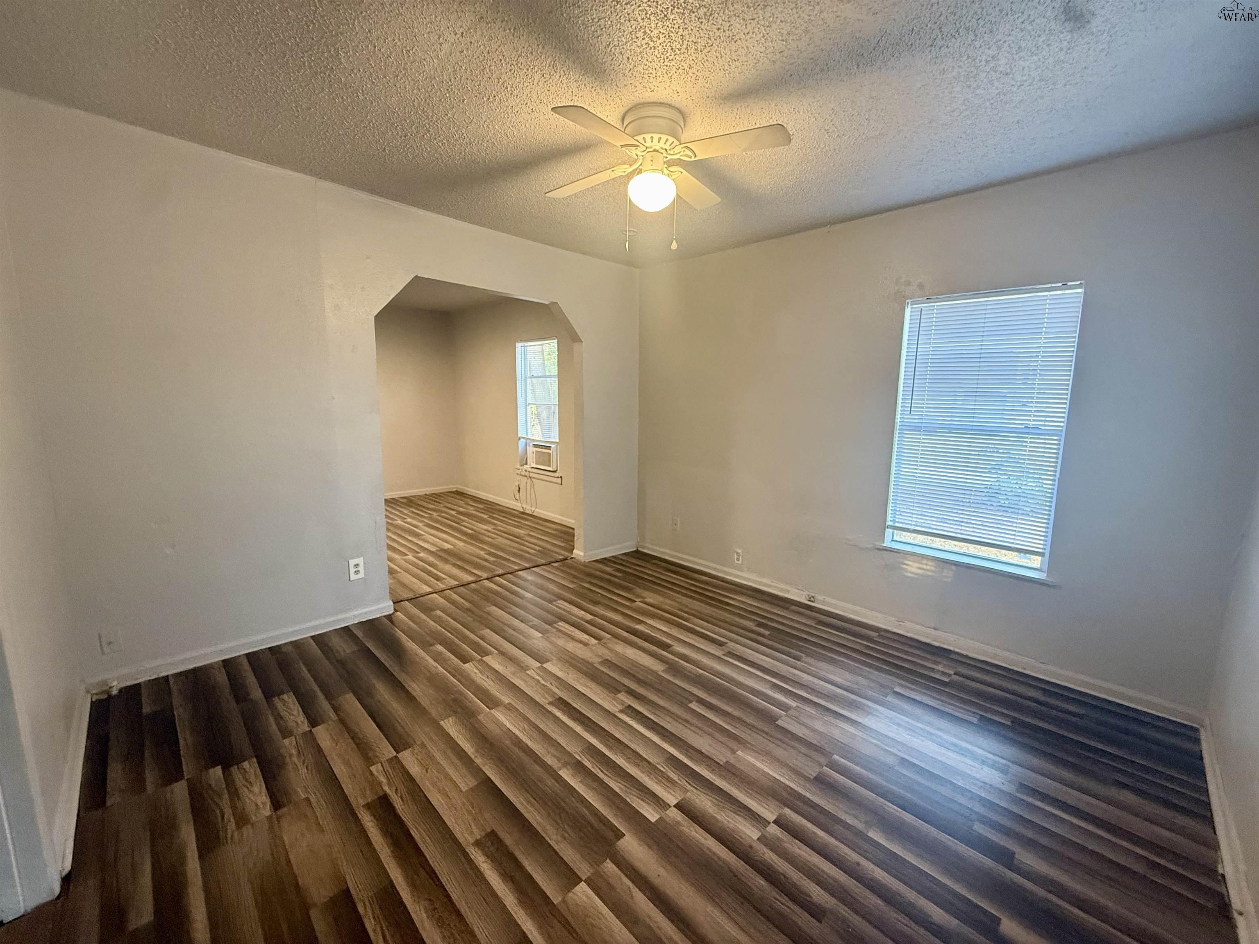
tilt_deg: -8.5
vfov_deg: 85.7
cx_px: 630
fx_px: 509
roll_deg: -1.4
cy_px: 472
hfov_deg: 102.1
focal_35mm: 14
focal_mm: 2.22
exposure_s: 1/60
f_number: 2.2
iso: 400
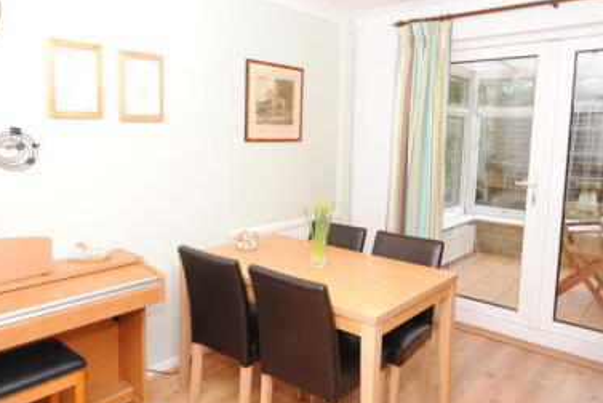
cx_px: 282
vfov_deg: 49.5
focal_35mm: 26
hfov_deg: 69.3
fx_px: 436
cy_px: 180
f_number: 5.6
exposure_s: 1/60
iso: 400
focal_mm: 10
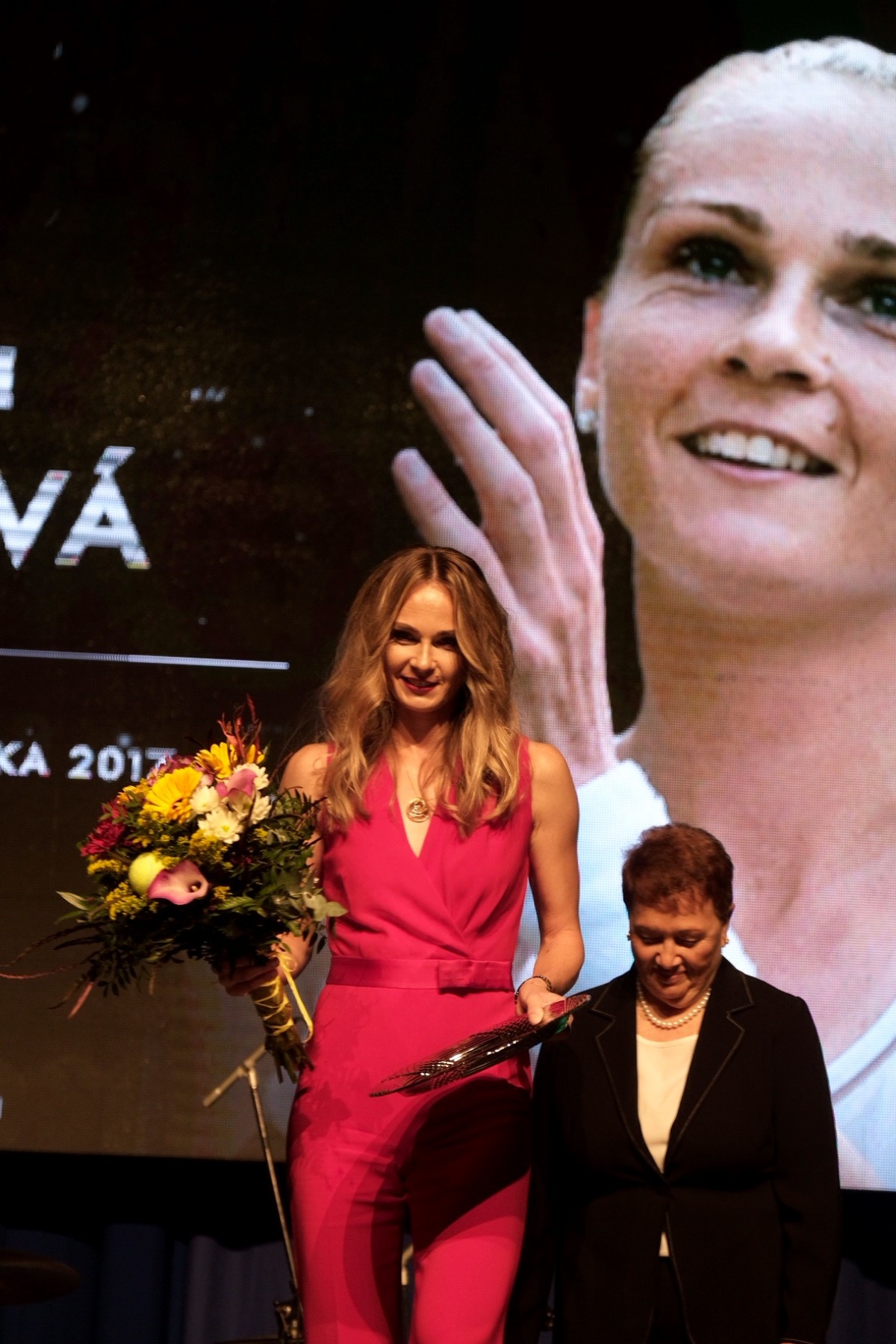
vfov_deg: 16.9
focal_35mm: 121
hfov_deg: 11.3
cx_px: 448
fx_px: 4517
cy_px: 672
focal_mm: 80.4
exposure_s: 1/125
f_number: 2.8
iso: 1250
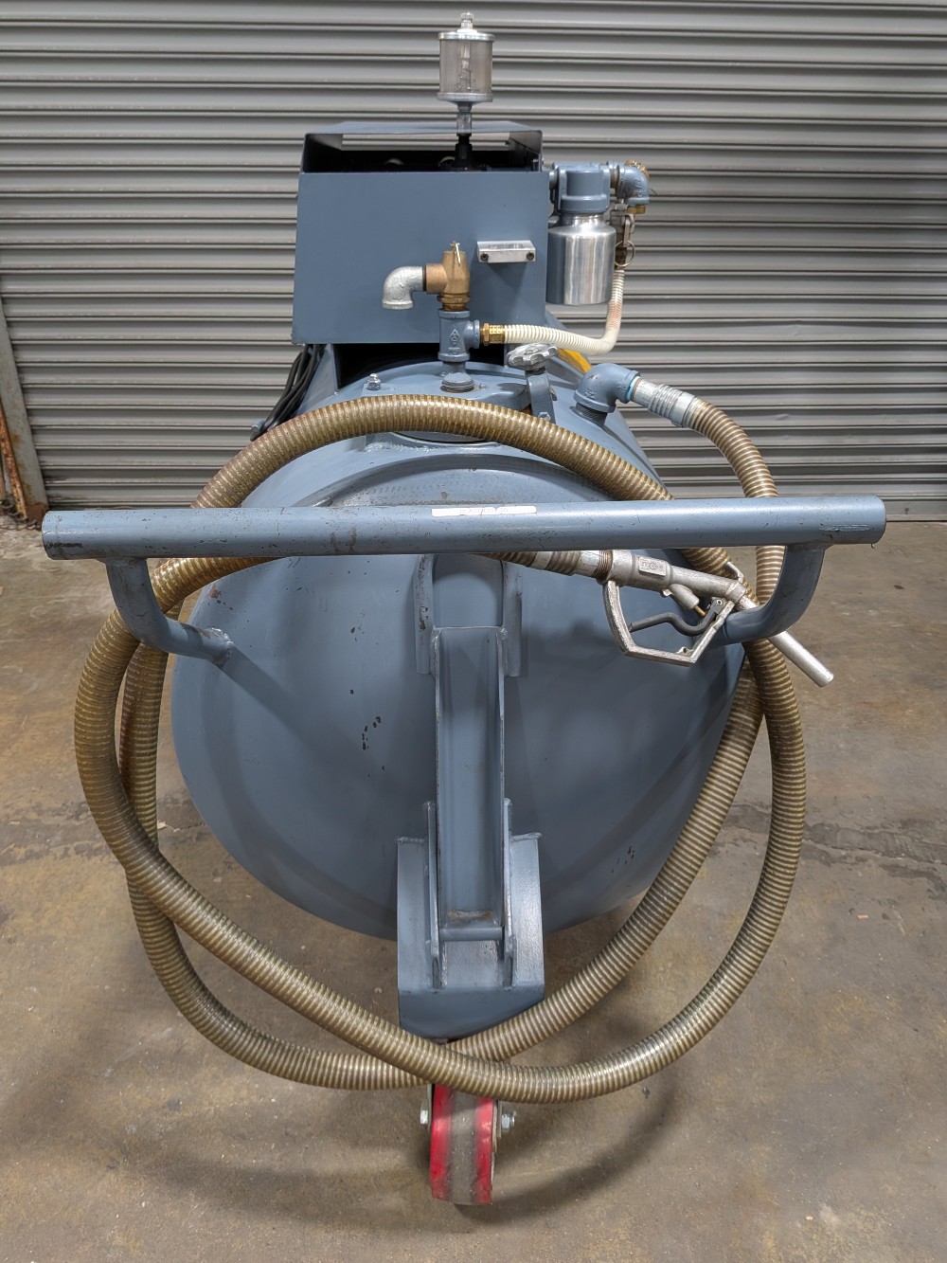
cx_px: 474
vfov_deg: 71.6
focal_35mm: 24
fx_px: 875
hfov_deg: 56.8
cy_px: 632
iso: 79
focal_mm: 4.53
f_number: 1.7
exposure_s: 1/24
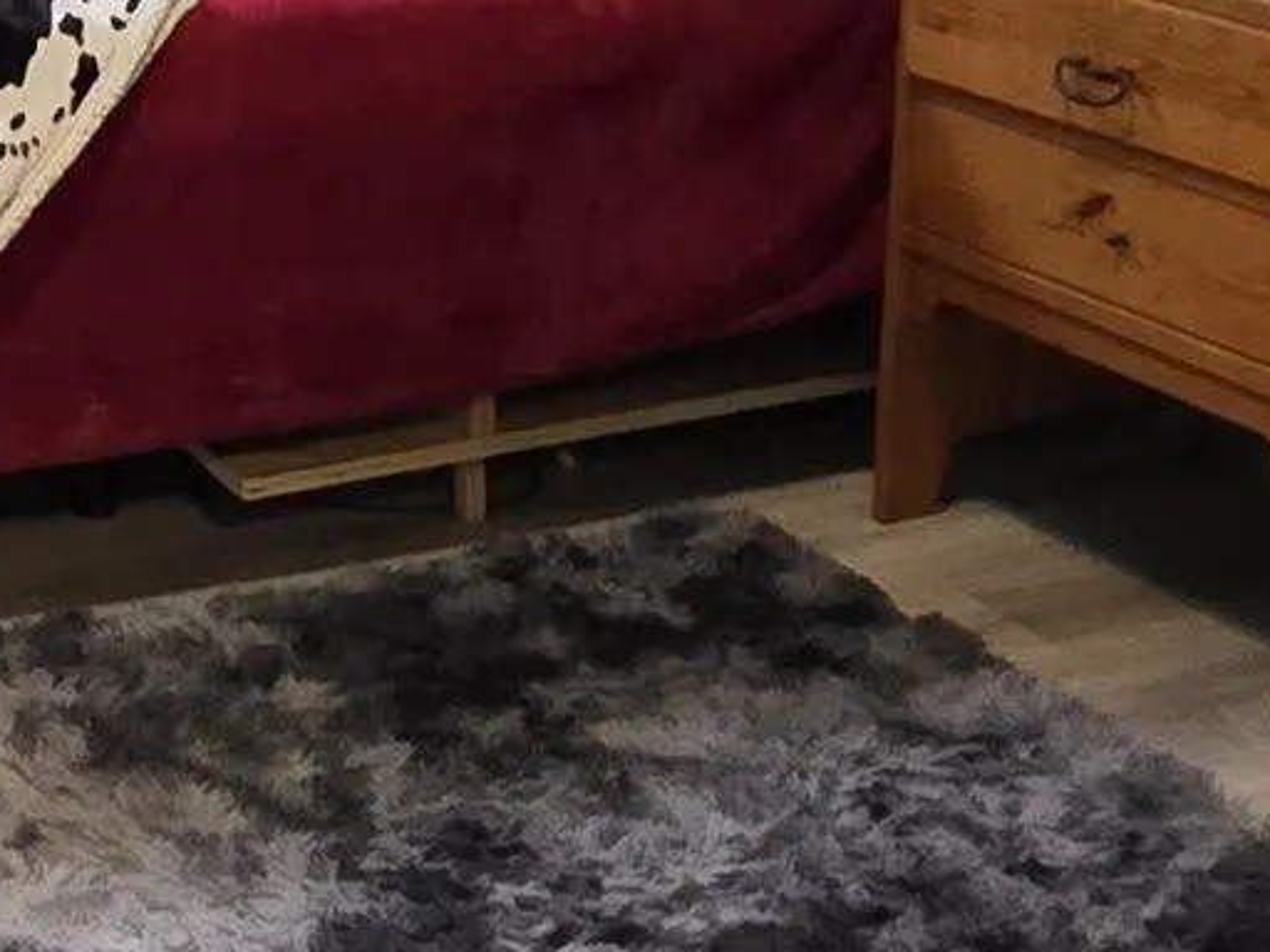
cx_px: -268
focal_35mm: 78
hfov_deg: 22.9
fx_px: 2862
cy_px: 456
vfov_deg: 18.9
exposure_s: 1/60
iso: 640
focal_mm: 2.2
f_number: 1.9
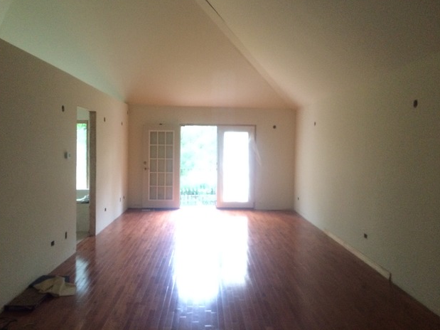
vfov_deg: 46.8
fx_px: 381
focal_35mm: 30
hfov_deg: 60.0
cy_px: 161
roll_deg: -0.5
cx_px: 217
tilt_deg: -2.0
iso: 250
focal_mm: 4.15
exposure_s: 1/30
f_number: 2.2
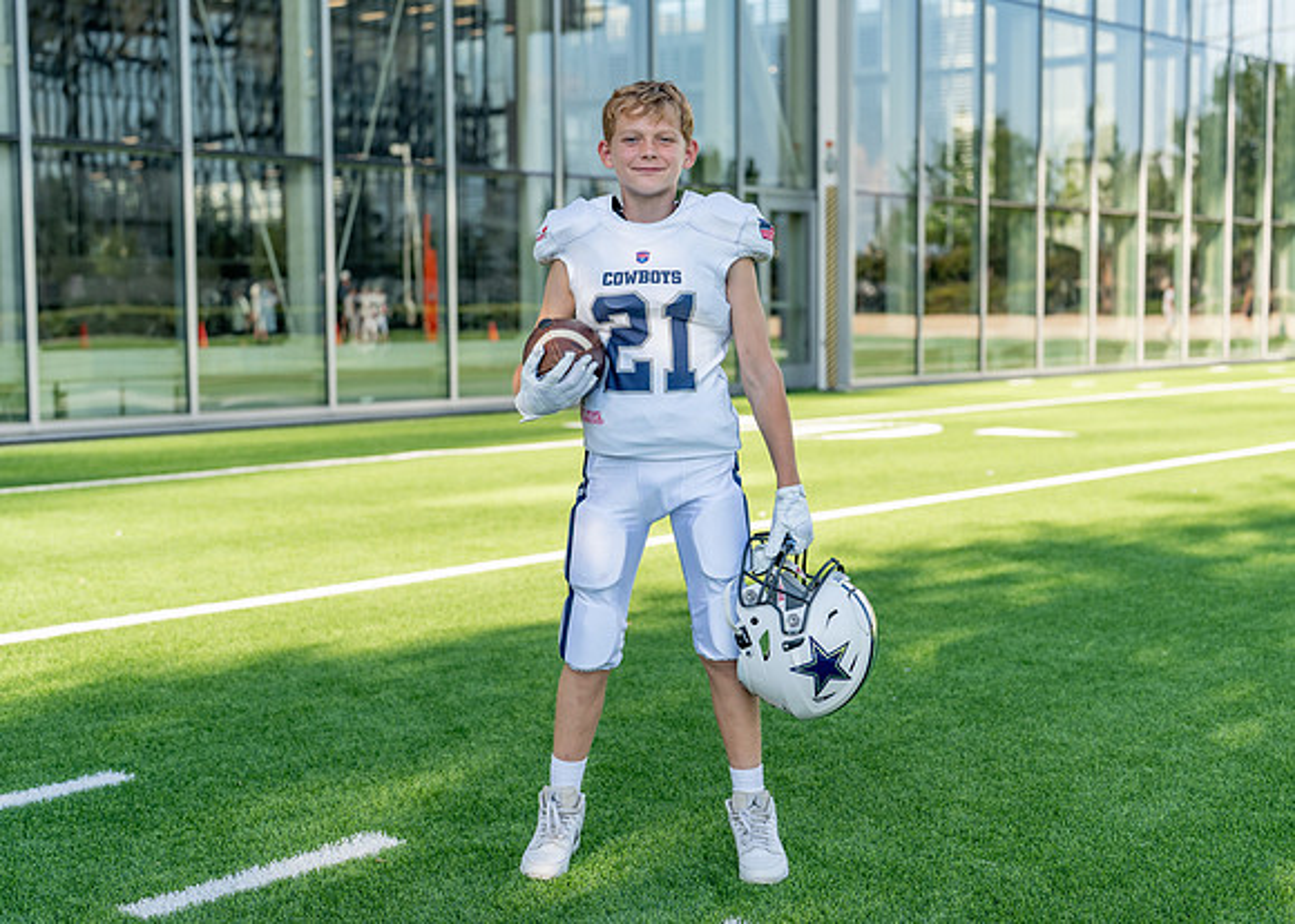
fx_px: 2002
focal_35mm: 54
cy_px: 476
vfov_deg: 26.0
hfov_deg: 35.8
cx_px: 695
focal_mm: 50
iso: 100
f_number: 2.8
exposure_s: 1/500
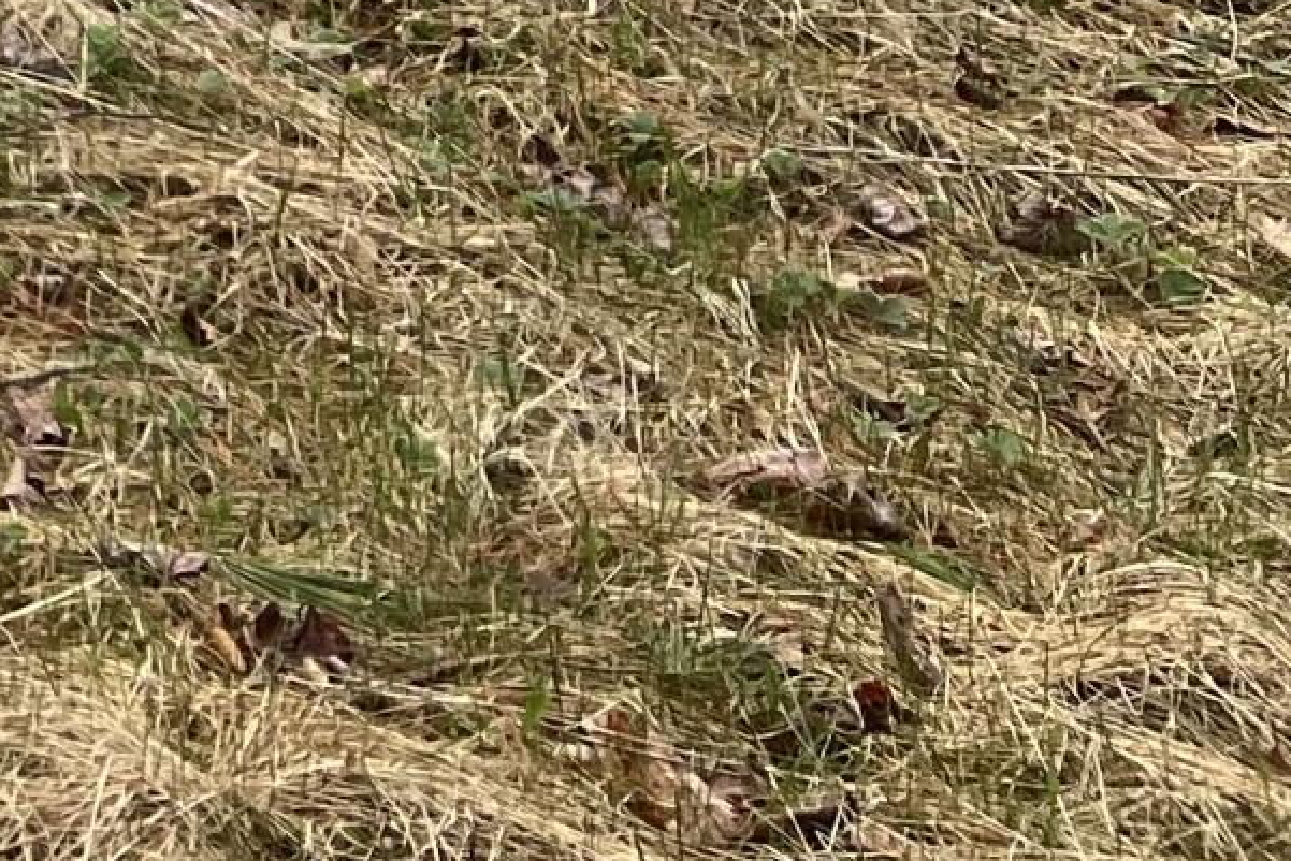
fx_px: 4842
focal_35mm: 135
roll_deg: +0.4
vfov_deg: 8.8
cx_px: -1785
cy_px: -1477
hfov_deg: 12.2
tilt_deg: +5.5
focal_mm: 5.7
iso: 50
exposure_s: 1/924
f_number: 1.5
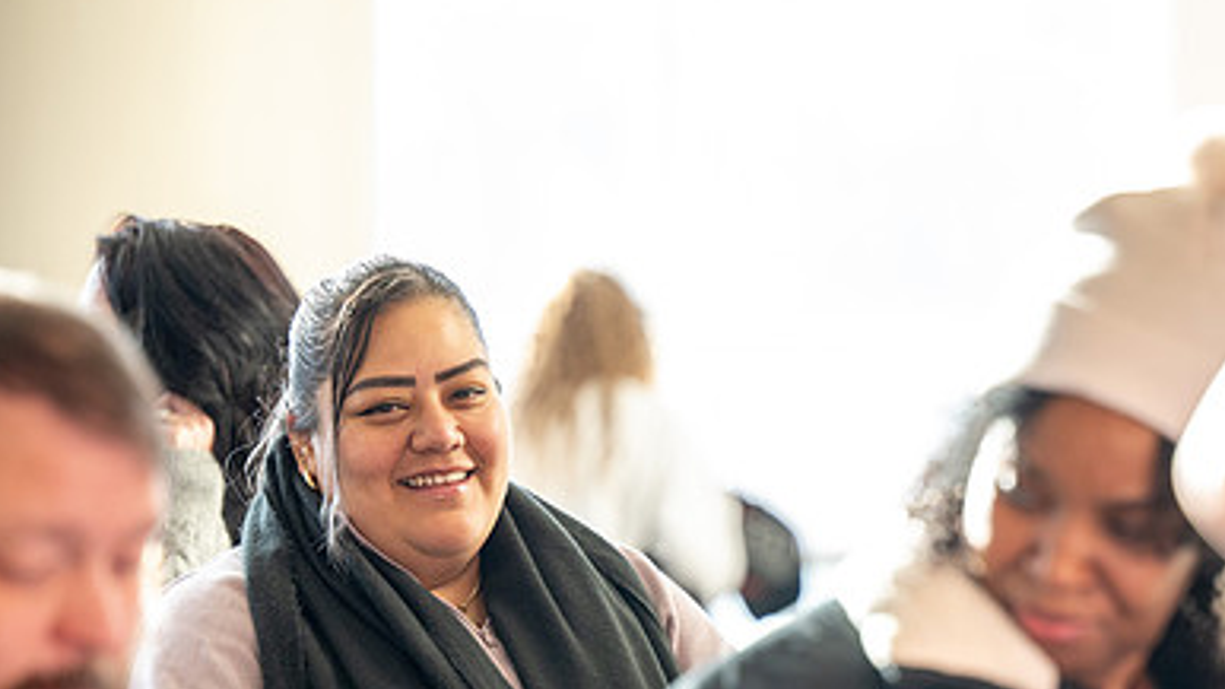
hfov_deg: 10.1
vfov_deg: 5.7
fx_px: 6950
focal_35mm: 214
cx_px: 881
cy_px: 737
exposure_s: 1/320
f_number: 2.8
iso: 400
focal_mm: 110
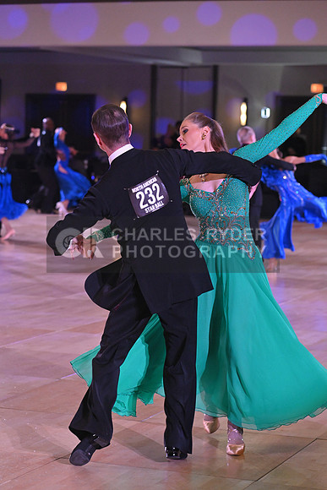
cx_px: 164
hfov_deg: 13.7
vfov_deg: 20.4
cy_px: 245
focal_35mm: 100
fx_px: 1362
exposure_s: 1/400
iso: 3200
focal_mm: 100
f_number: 4.5
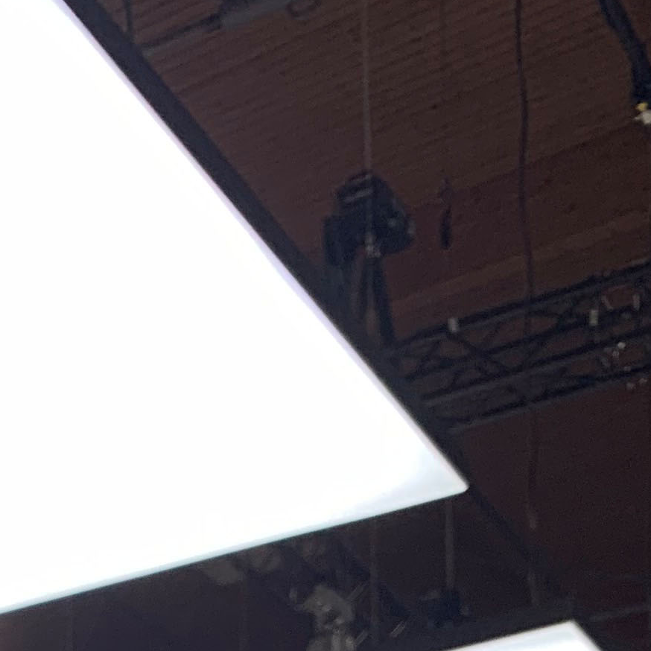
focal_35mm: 106
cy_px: 1498
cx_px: -54
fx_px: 2255
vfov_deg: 13.0
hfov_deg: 16.0
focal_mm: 4.25
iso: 25
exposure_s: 1/100
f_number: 1.8
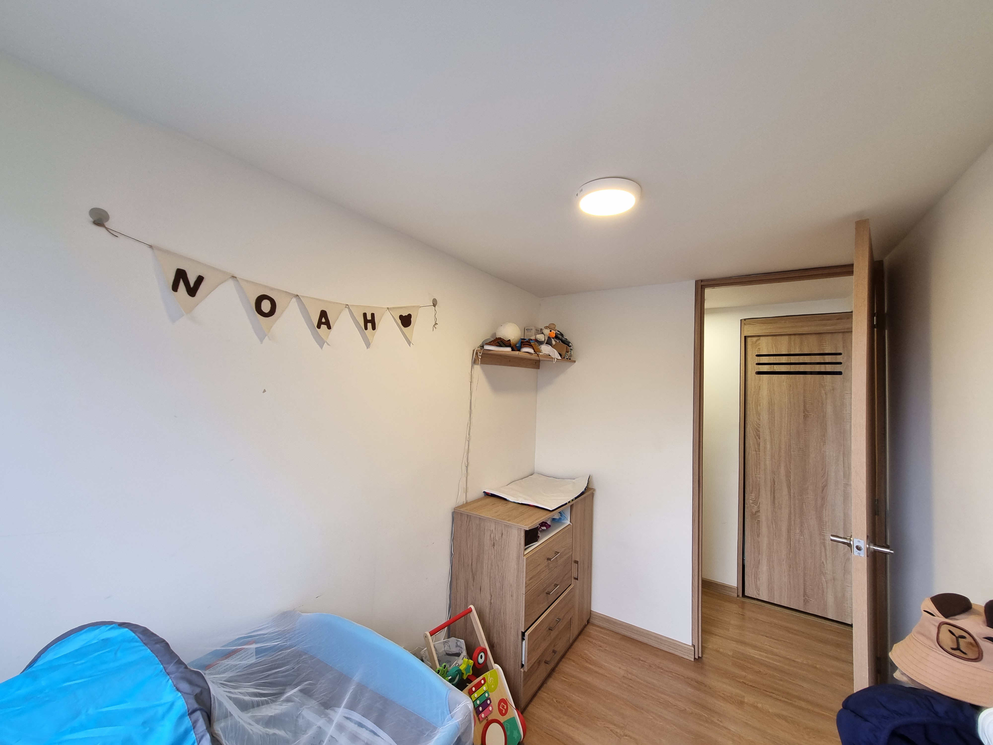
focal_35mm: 13
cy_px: 372
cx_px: 496
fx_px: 373
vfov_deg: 89.9
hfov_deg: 106.2
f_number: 2.2
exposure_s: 1/60
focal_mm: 1.74
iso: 100
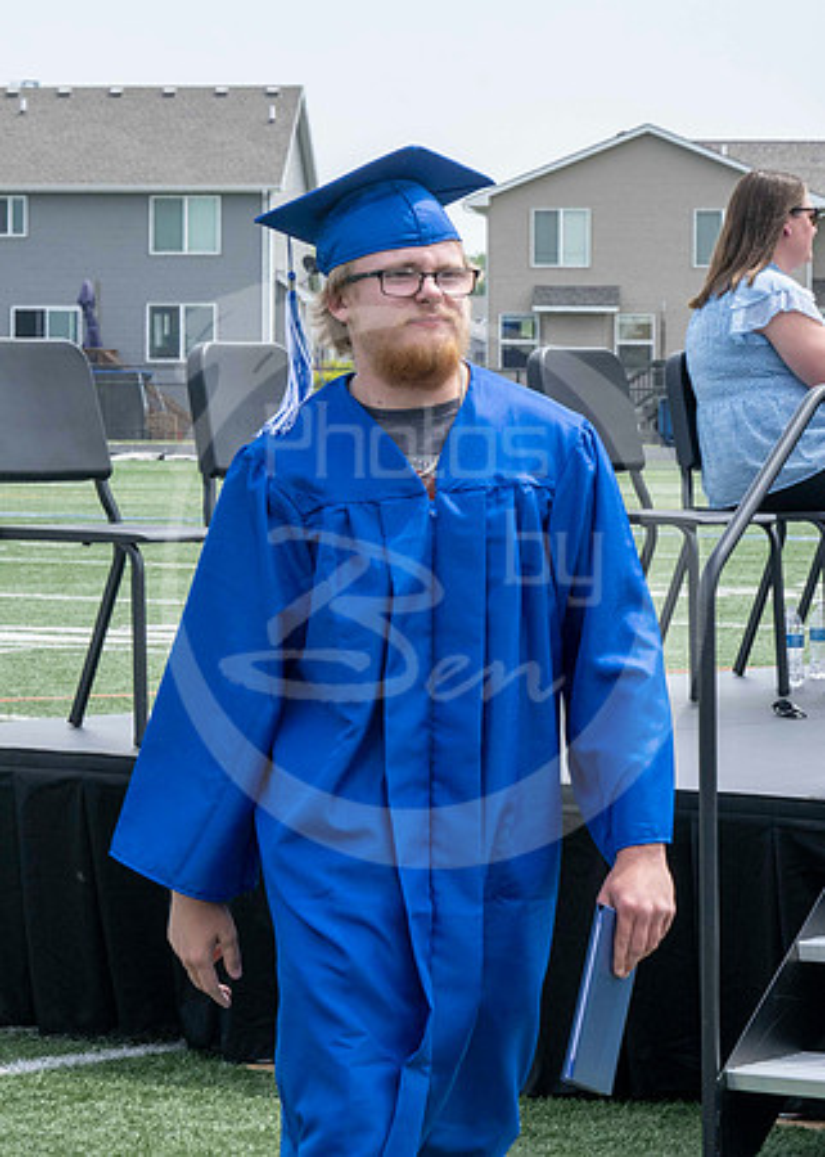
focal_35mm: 165
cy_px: 356
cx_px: 52
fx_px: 5427
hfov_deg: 8.7
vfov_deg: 12.1
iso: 200
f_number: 13
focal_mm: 72
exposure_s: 1/250
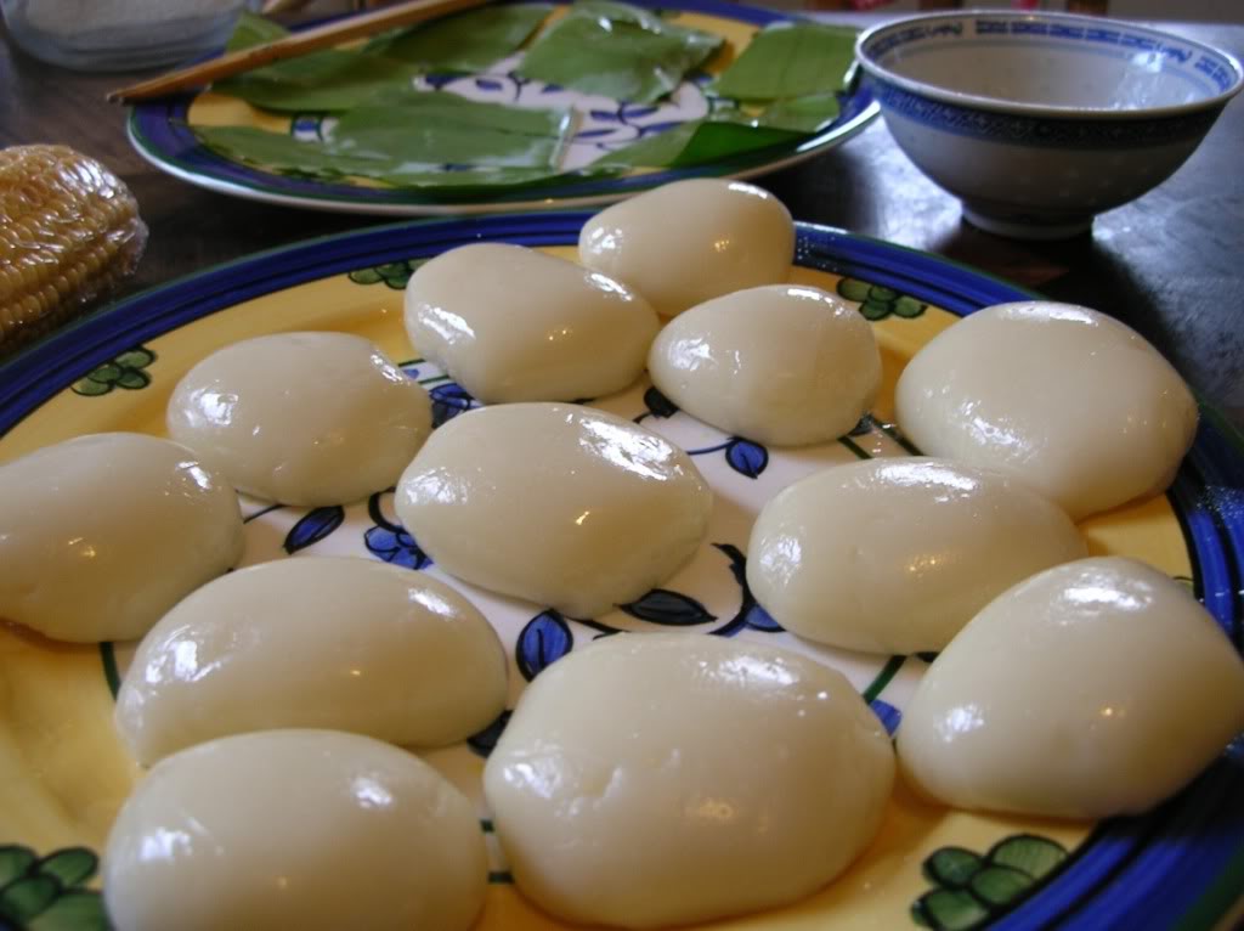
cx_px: 622
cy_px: 466
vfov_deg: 39.6
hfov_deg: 51.4
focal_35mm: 36
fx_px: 1293
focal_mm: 6
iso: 50
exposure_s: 1/7.2
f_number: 2.7
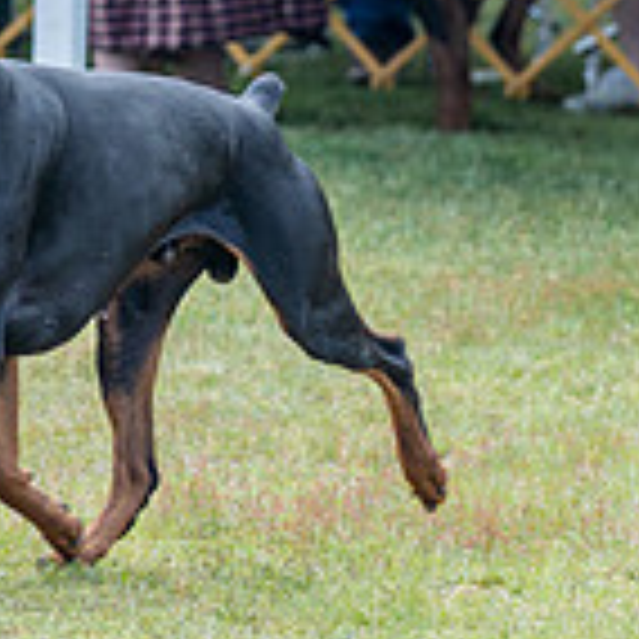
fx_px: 12364
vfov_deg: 3.0
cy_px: -198
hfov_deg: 3.0
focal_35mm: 592
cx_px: -59
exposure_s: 1/500
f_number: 3.2
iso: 125
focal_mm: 121
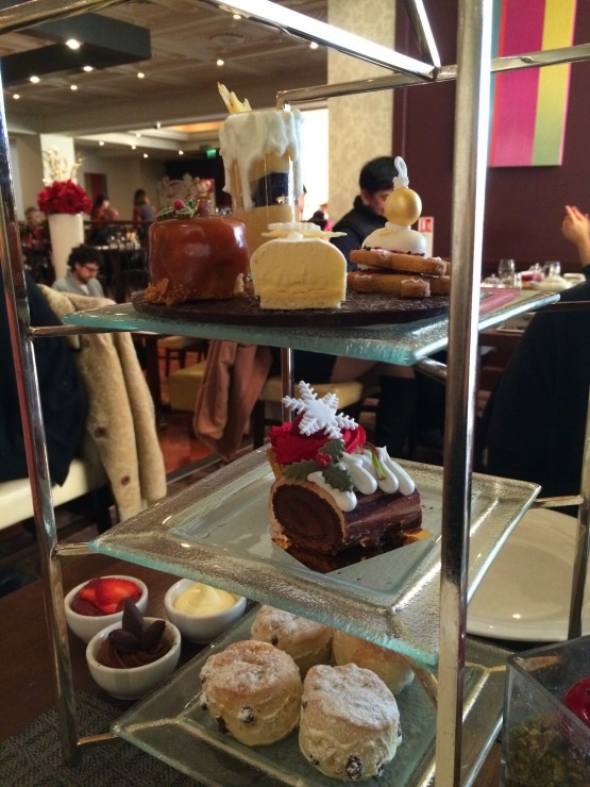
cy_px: 394
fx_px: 659
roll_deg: +1.3
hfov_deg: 48.2
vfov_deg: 61.7
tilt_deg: -14.7
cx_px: 295
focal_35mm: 29
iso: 320
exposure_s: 1/30
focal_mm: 4.15
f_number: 2.2
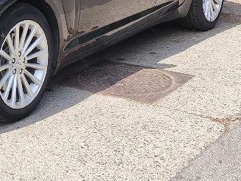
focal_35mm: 104
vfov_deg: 14.0
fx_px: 724
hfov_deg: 18.5
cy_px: 6
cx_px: 9
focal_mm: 5.35
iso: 80
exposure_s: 1/2000
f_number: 1.7
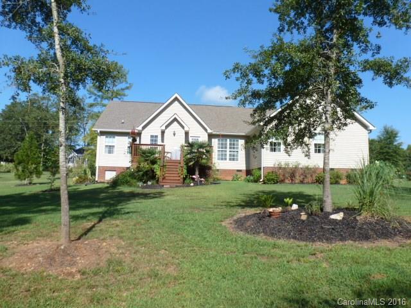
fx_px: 285
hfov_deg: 71.6
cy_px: 154
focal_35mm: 24
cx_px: 206
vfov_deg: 56.8
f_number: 4
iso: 100
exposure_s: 1/500
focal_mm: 4.3
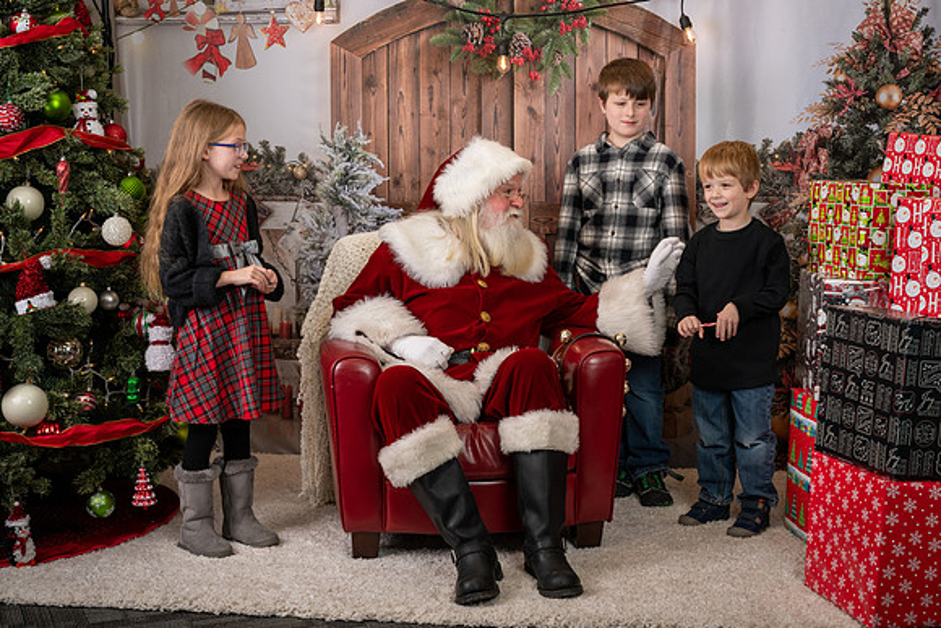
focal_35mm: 55
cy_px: 295
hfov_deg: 36.5
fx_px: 1427
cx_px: 510
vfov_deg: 24.8
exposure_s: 1/100
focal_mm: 50
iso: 100
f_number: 9
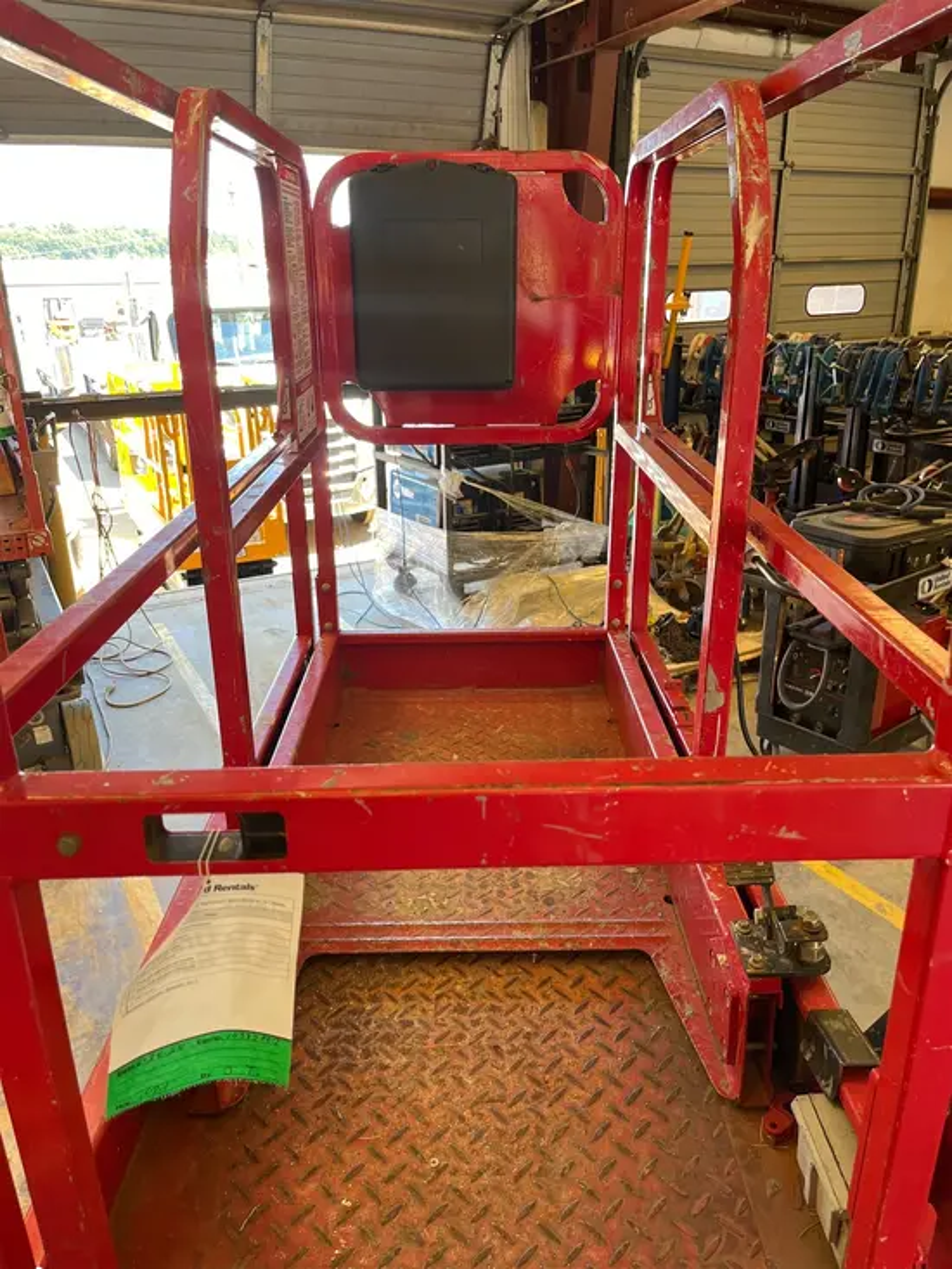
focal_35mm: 26
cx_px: 476
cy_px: 634
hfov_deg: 53.1
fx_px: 953
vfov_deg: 67.3
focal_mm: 5.1
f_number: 1.6
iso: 100
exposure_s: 1/121
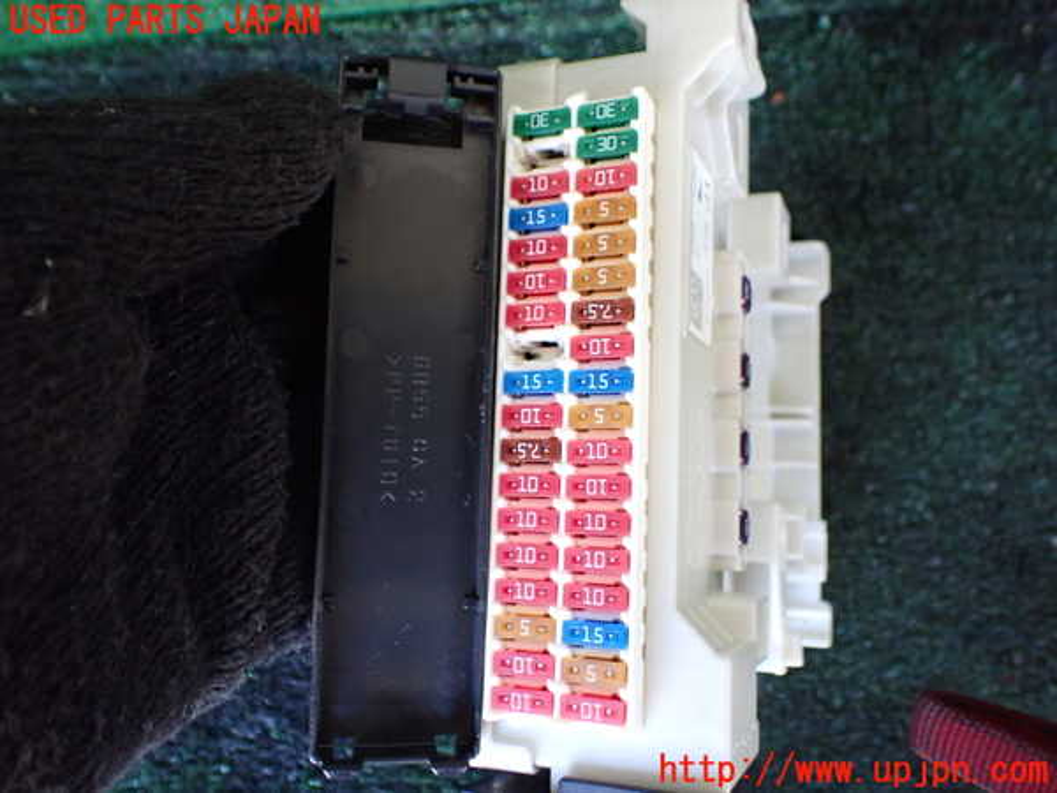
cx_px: 528
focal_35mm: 30
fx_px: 916
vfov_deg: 46.8
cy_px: 396
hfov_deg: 60.0
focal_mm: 5.4
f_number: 2.3
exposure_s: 1/125
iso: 800
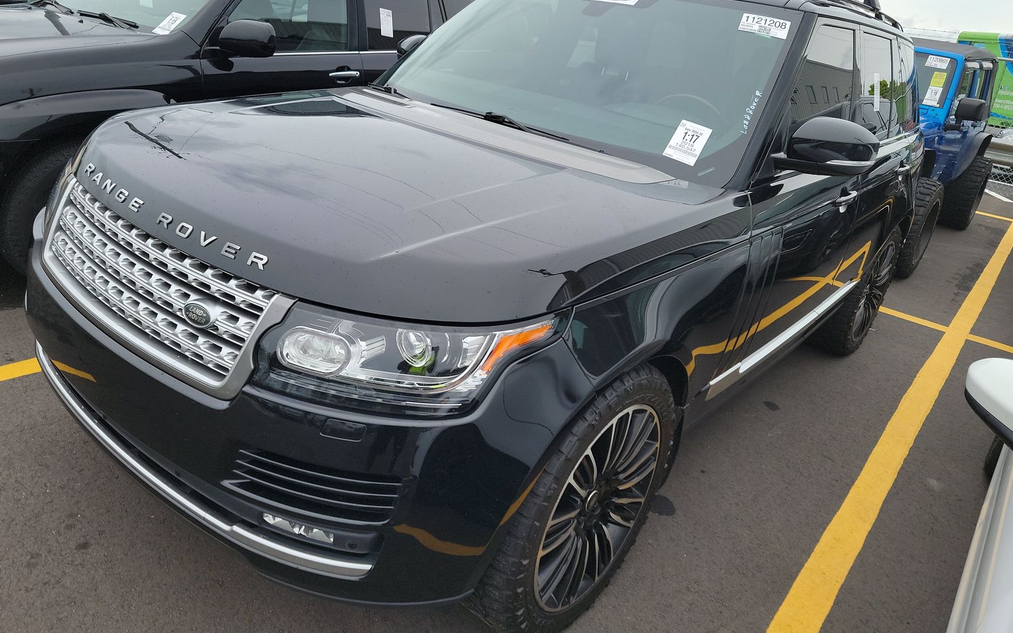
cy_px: 267
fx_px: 718
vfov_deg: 47.4
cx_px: 497
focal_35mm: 26
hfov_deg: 70.4
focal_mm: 6.7
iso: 50
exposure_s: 1/137
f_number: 1.8
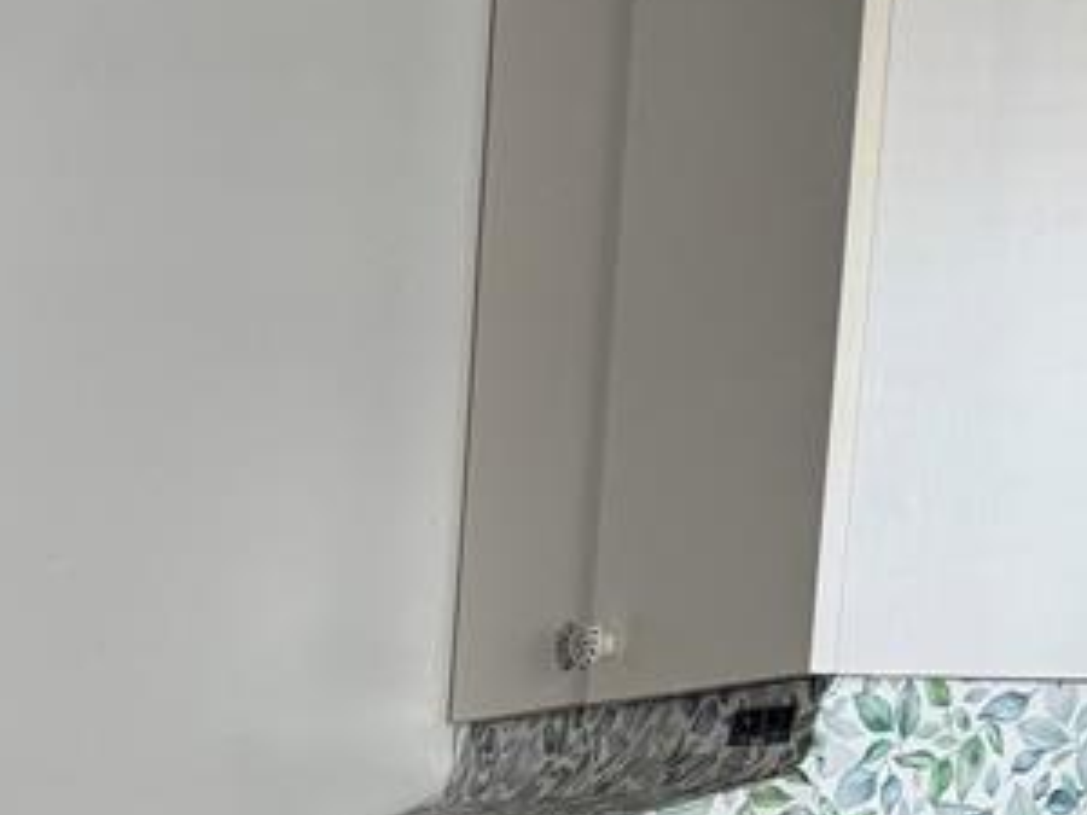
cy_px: 1337
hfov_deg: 21.5
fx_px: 2575
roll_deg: -0.3
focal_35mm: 82
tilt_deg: -10.3
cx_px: -330
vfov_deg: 16.0
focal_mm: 6.76
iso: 160
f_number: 1.78
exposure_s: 1/120
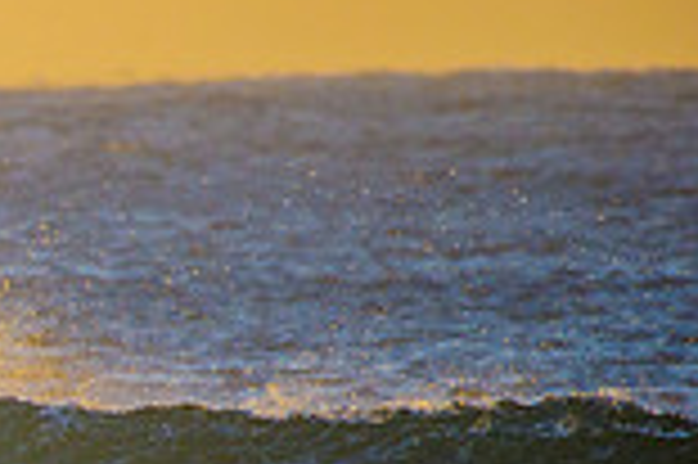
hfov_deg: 1.1
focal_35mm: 1877
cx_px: -576
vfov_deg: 0.7
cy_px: 633
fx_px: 36354
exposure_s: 1/2500
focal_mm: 500
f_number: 5.6
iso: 800
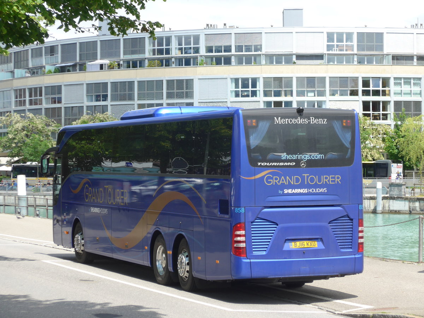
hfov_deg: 17.9
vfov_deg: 13.5
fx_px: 1347
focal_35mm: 110
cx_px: 212
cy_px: 159
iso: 80
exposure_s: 1/320
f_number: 4.9
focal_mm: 21.6
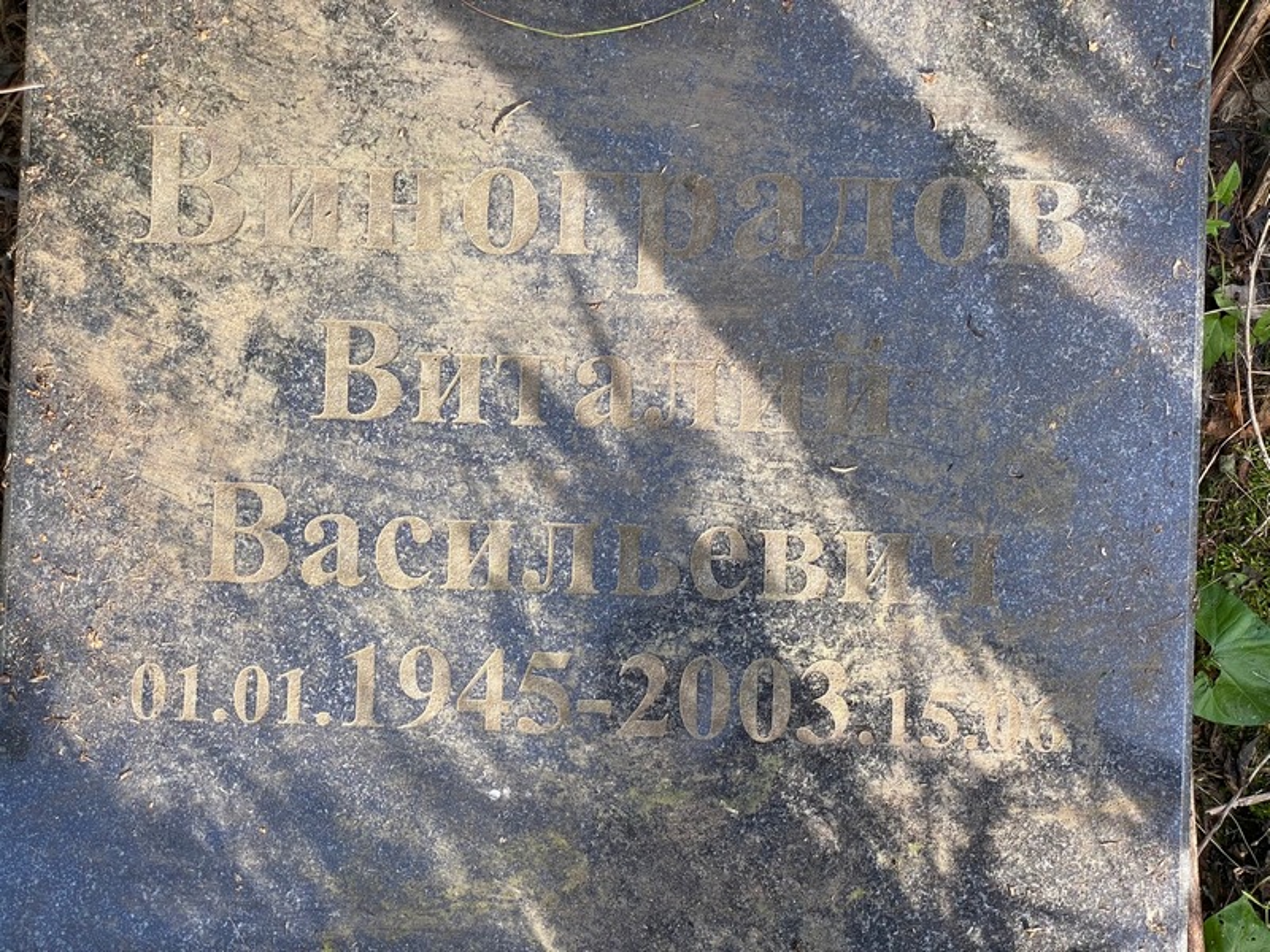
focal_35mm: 52
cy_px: 476
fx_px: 1908
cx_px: 635
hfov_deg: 36.8
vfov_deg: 28.0
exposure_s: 1/122
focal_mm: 6
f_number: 2
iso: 32
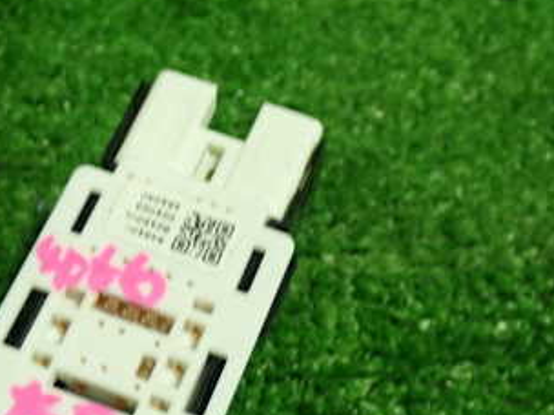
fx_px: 1200
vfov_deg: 19.5
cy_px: 295
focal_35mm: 75
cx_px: 175
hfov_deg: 25.8
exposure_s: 1/40
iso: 250
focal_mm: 6.83
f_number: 2.7
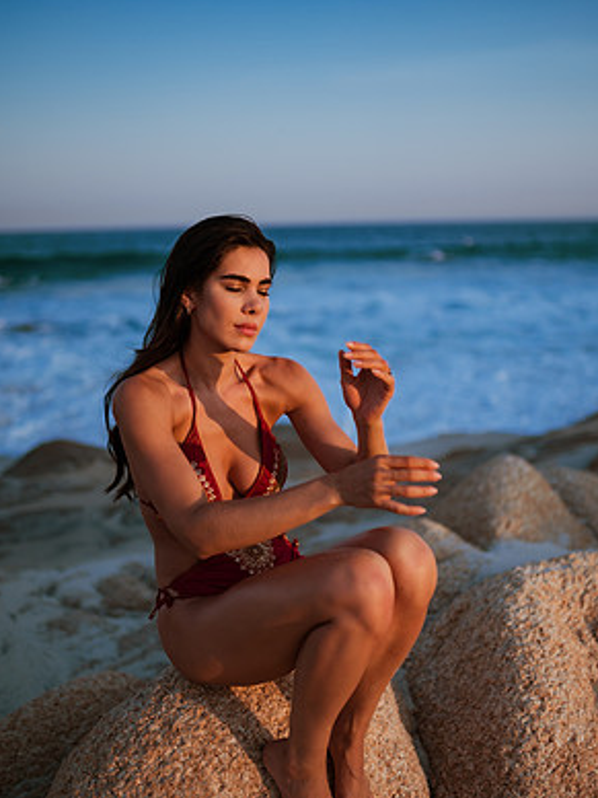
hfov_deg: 36.8
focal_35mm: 39
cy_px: 436
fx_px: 898
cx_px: 301
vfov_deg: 47.8
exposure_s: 1/4000
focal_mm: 35
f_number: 1.4
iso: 100
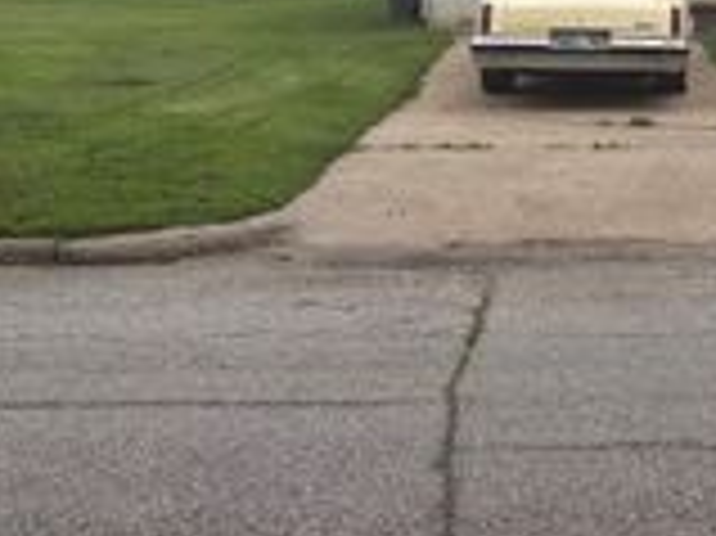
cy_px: -155
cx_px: 675
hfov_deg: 23.1
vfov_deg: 17.0
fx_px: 1695
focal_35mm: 82
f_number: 1.6
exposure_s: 1/2985
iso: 50
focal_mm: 5.96
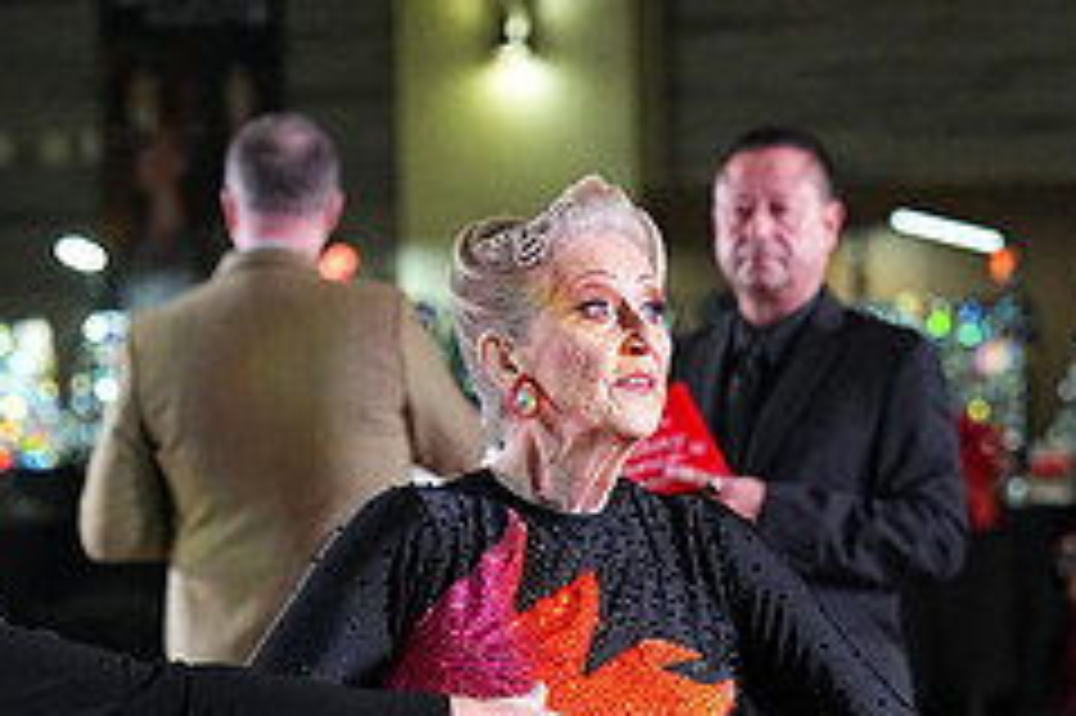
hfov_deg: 6.1
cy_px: 1090
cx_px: 317
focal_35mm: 340
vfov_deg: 4.0
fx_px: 10155
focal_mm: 140
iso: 6400
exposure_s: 1/400
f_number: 5
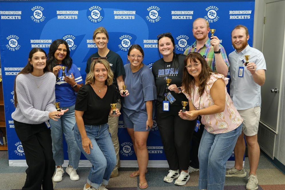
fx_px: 333
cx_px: 142
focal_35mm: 42
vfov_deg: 31.9
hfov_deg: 46.4
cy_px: 95
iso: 2000
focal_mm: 41
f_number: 4.5
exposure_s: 1/160
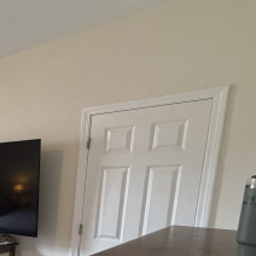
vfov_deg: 39.8
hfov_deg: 28.6
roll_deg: +2.0
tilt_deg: -8.4
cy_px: 229
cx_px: -124
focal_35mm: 39
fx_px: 326
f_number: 2.2
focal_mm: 2.22
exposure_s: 1/60
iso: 320
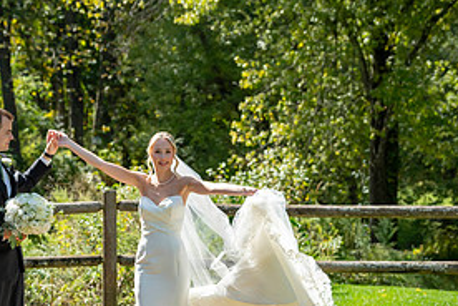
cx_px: 111
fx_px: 1234
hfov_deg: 20.8
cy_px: 158
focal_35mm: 97
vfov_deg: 14.1
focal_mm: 45
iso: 1000
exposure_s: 1/8000
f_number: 2.8
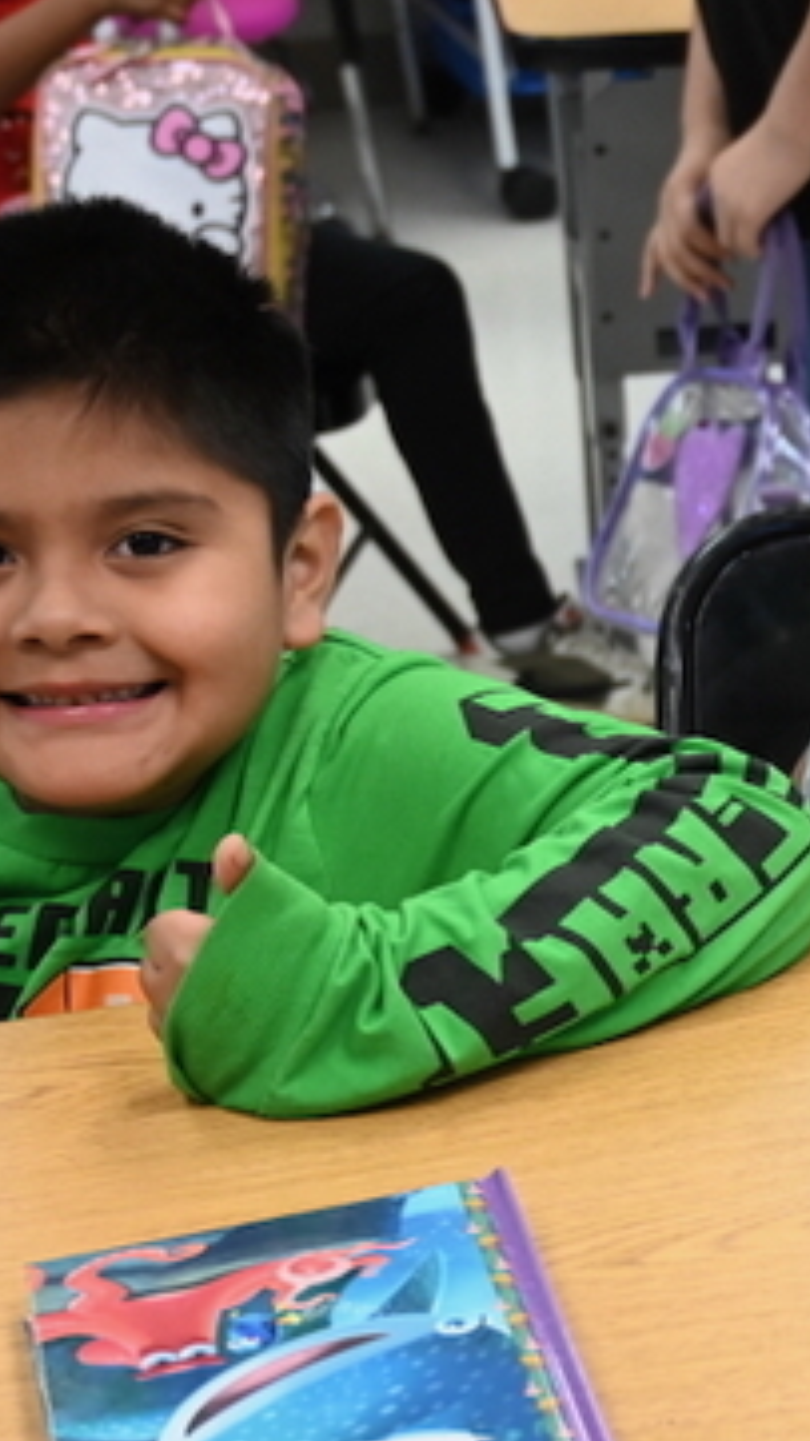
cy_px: 786
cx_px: 1540
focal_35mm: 104
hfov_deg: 10.8
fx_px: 3972
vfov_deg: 20.5
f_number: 4
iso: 2500
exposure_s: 1/250
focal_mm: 35
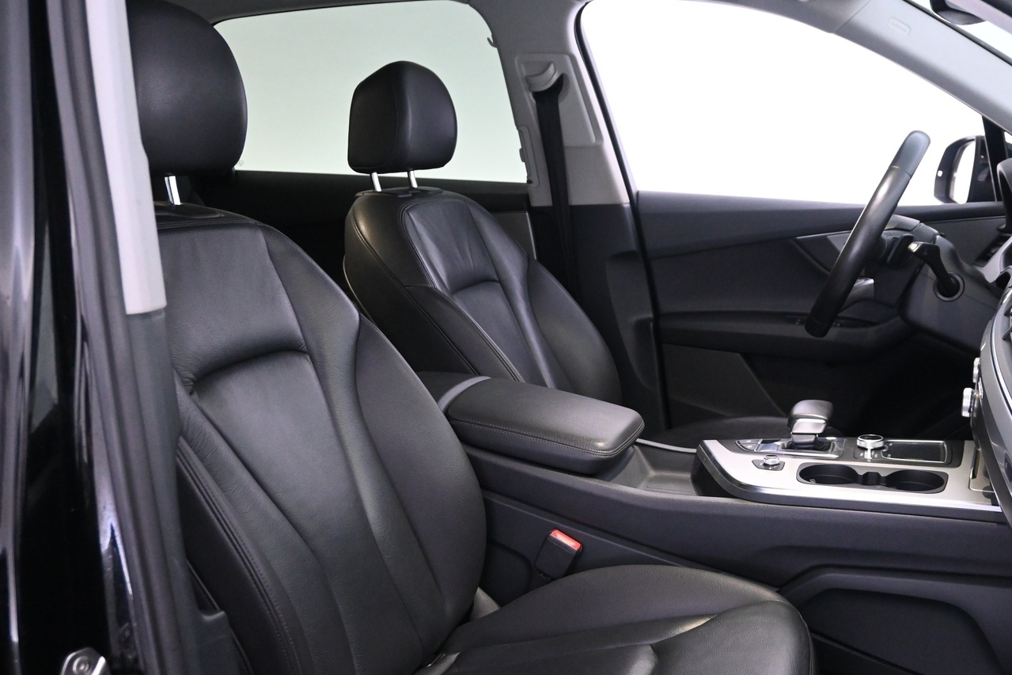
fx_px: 1068
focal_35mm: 38
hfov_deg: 50.5
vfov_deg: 35.0
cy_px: 385
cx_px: 573
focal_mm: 20
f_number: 3.8
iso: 3200
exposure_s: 1/30
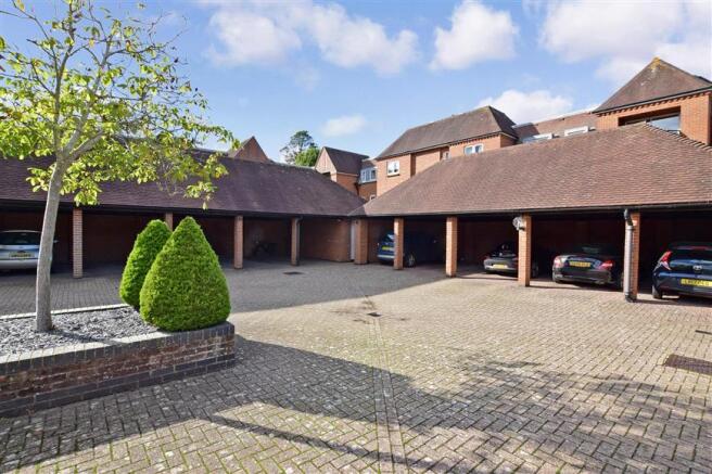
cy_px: 237
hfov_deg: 95.0
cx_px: 356
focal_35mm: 16
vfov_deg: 72.0
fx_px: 326
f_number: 13
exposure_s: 1/100
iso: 400
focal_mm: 11
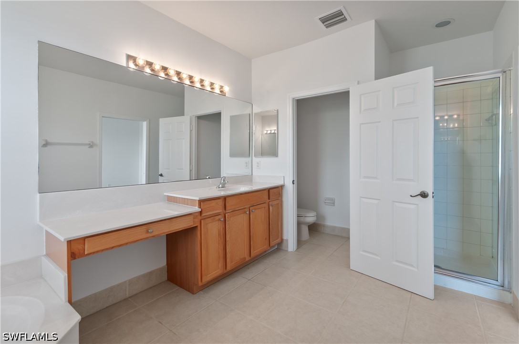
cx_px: 260
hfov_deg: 100.5
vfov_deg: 77.1
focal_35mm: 15
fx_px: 216
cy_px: 172
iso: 200
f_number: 8
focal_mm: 10
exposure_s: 1/5
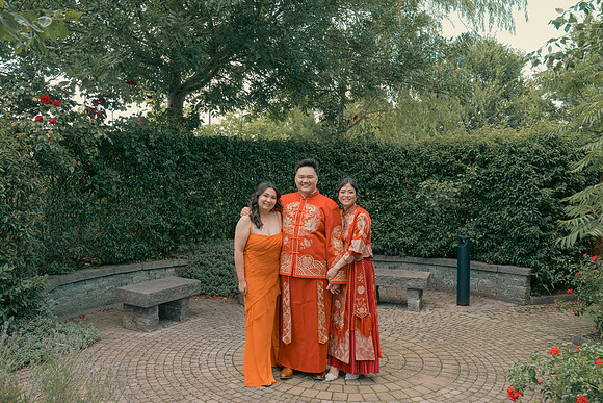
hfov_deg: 57.2
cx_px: 302
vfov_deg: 40.0
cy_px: 202
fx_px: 553
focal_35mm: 33
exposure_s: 1/160
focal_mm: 33
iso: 400
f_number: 5.6
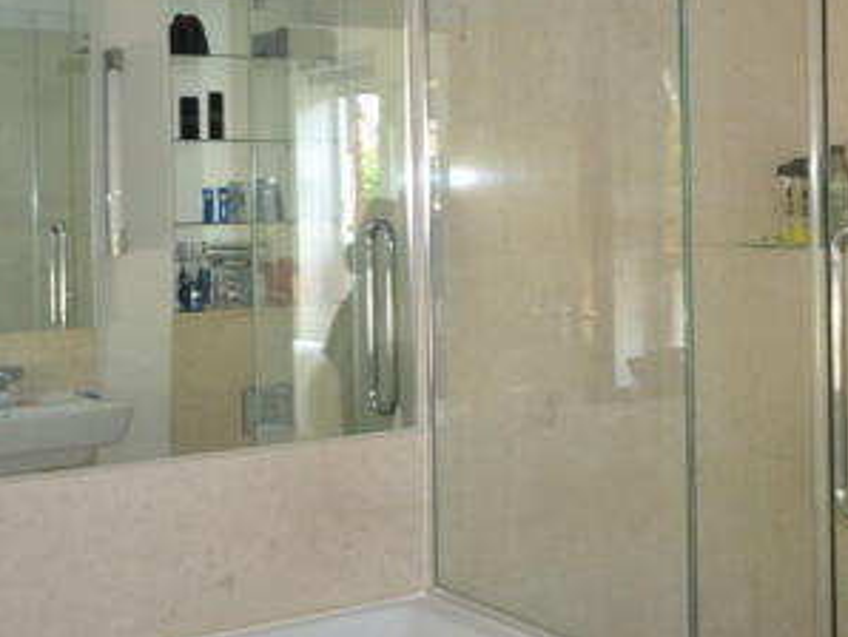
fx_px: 1397
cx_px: 588
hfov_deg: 33.4
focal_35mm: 57
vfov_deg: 25.4
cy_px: 175
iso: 1600
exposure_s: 1/60
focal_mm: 18
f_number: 3.5
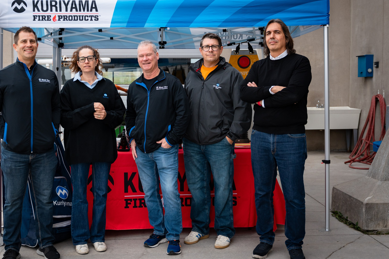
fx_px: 540
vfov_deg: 27.0
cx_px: 168
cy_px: 107
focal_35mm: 50
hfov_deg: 39.5
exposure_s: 1/2000
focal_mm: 33.7
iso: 640
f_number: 2.8
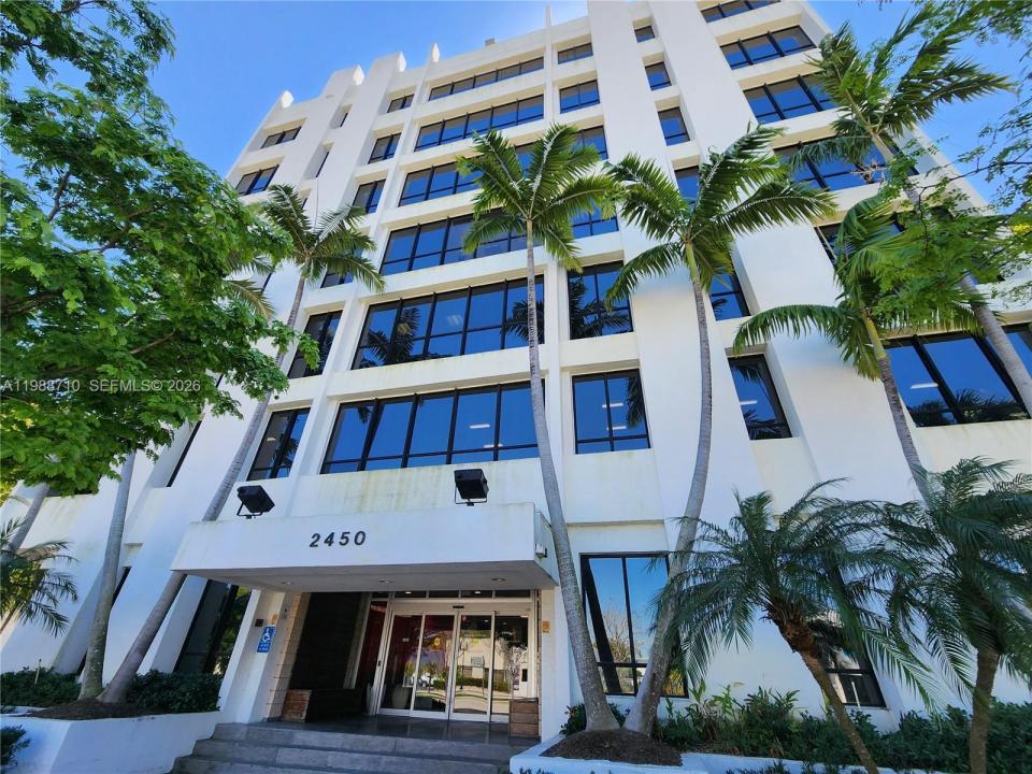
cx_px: 516
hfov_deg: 106.2
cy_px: 387
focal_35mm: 13
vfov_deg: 89.9
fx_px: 388
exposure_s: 1/714
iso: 50
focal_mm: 2.2
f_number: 2.2
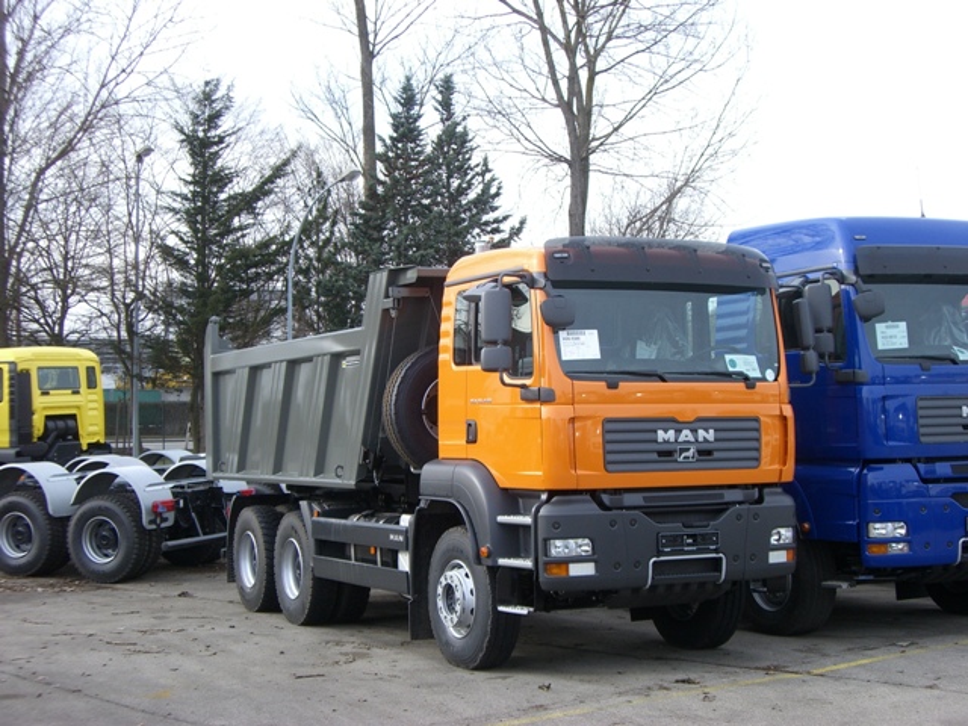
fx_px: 1538
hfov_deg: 34.9
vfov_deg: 26.6
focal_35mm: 55
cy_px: 363
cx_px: 484
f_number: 3.3
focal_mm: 9
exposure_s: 1/250
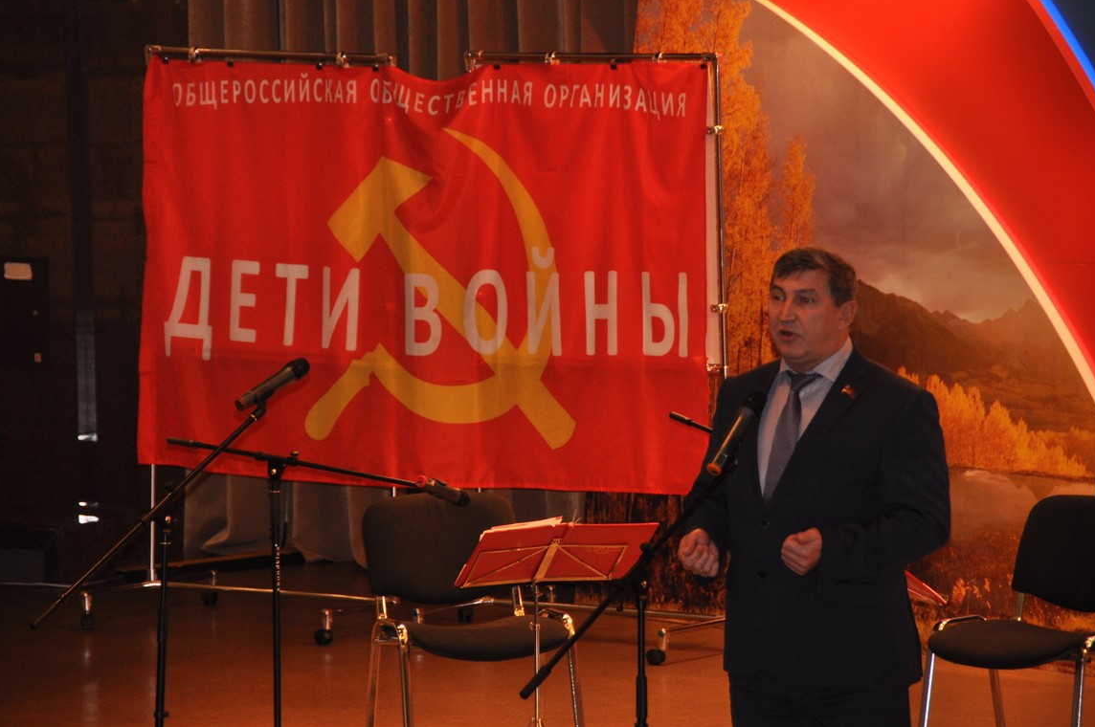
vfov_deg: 7.0
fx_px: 5985
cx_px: 549
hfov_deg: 10.5
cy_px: 364
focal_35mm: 197
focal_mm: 130
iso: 800
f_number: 5.6
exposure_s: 1/60
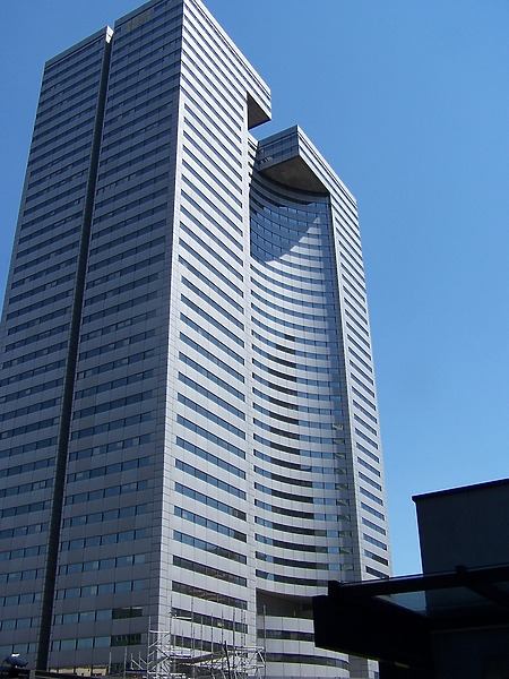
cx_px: 254
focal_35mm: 38
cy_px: 340
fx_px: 745
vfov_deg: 49.0
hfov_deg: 37.7
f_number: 4
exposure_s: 1/750
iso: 80
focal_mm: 6.3
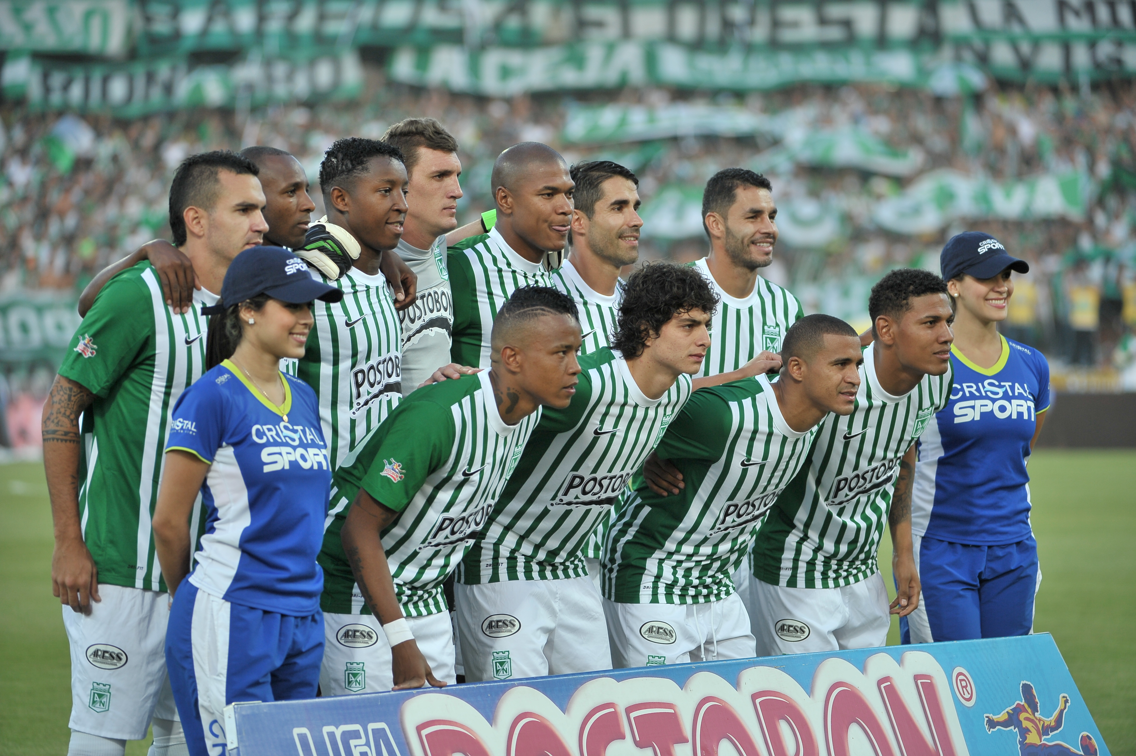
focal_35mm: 200
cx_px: 568
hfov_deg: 10.3
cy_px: 378
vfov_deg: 6.9
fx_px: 6307
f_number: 4
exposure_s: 1/320
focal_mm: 200
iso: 320
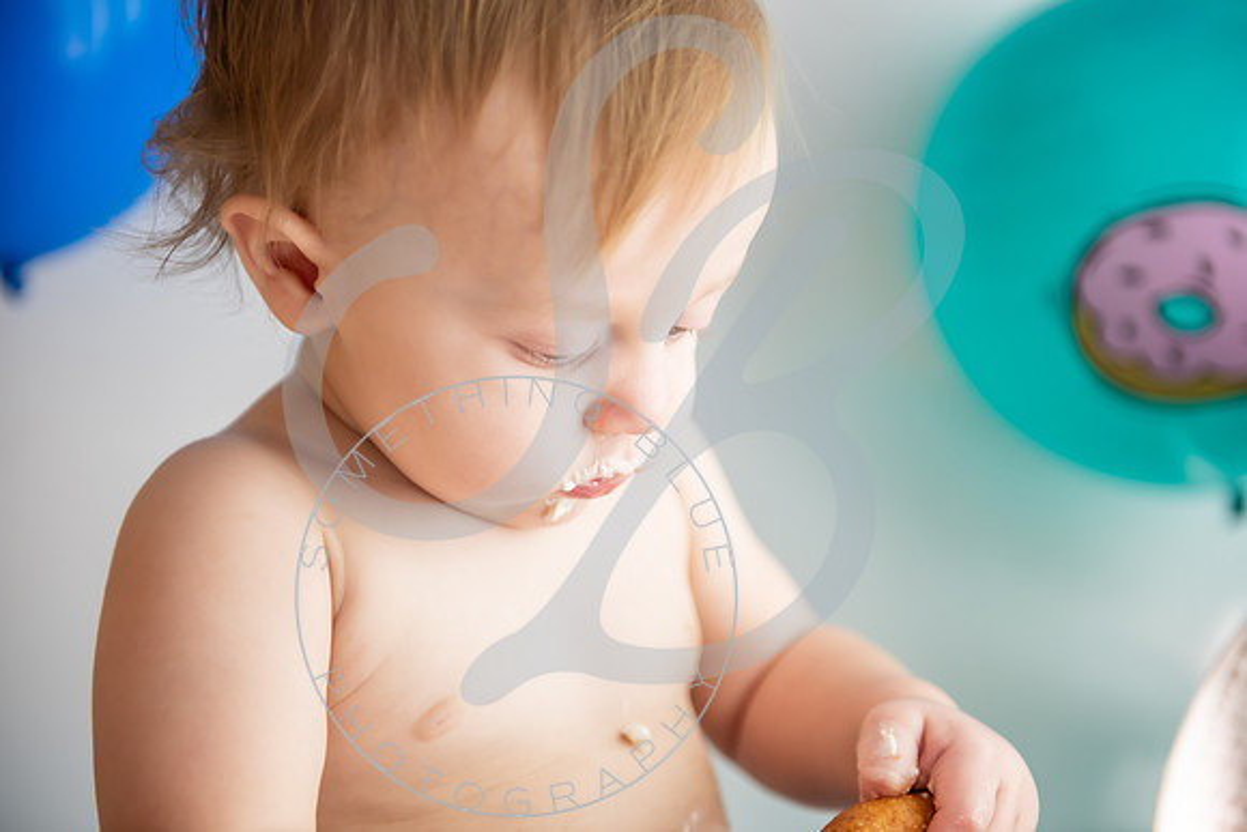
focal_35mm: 70
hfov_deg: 28.8
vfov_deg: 19.5
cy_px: 416
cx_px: 624
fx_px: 2425
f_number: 2.8
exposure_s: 1/200
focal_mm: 70
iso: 320
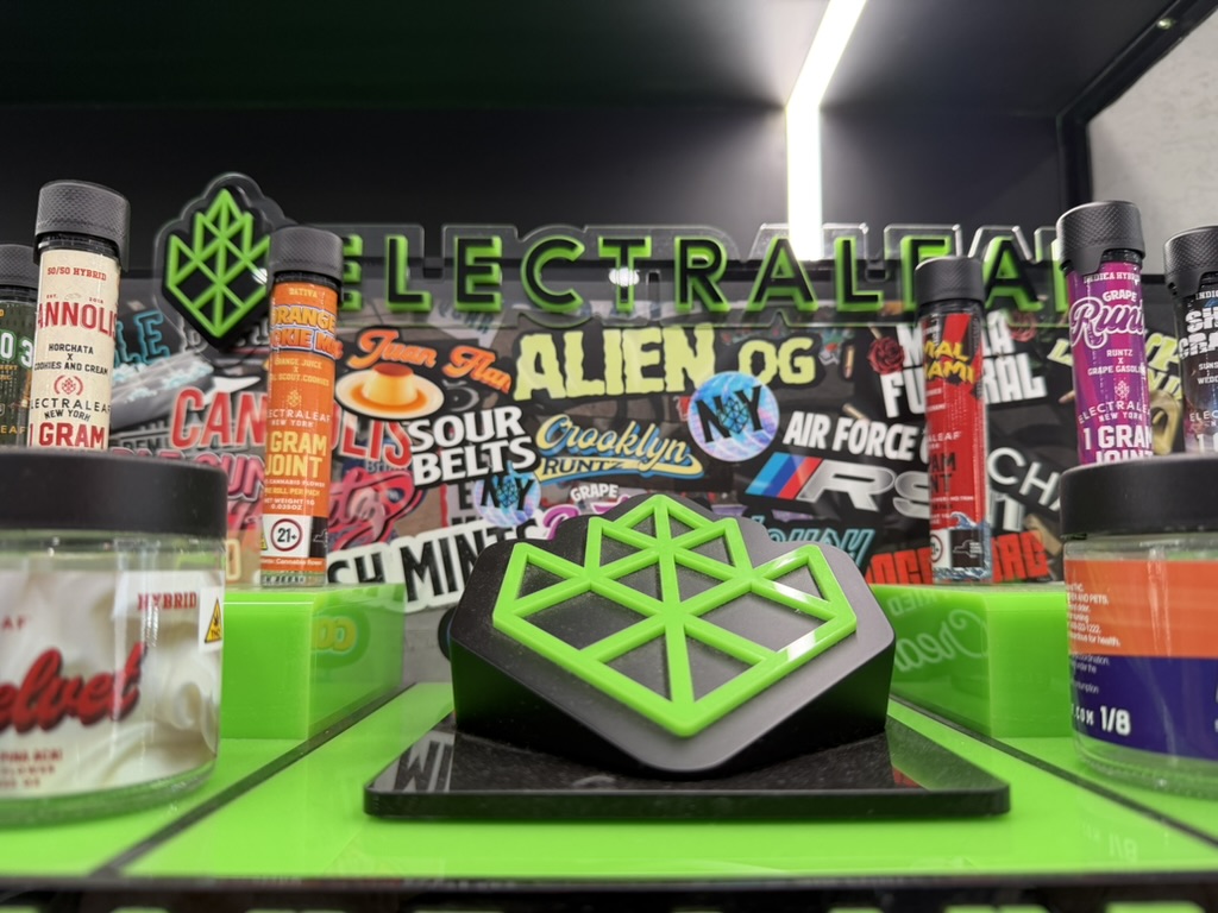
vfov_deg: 56.8
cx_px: 609
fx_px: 844
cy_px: 456
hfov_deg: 71.6
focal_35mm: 24
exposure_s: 1/121
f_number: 1.78
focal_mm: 6.76
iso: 160
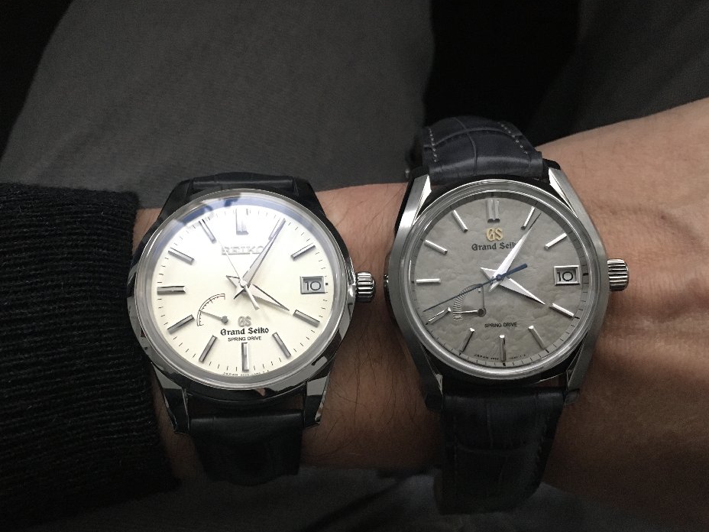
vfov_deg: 44.2
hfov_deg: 56.8
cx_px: 354
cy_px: 274
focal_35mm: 32
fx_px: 655
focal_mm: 4.15
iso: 200
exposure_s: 1/25
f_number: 2.2
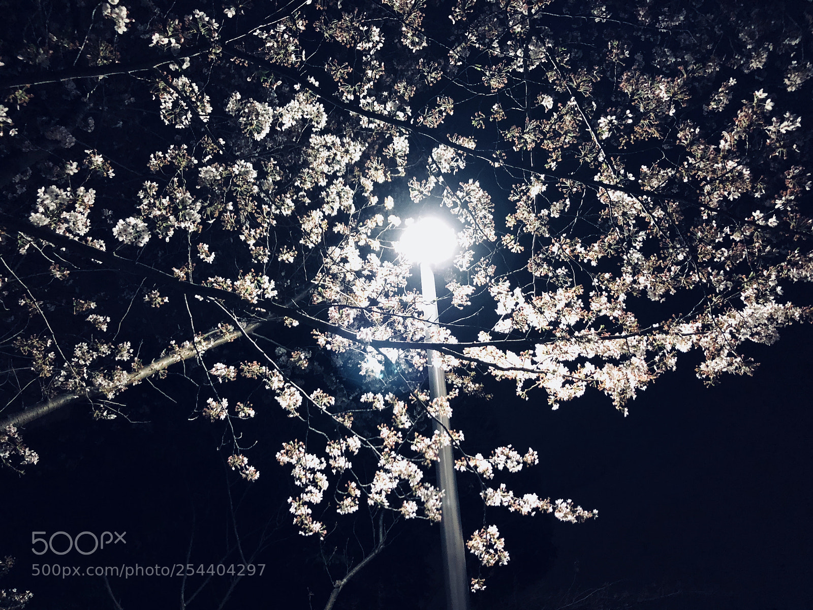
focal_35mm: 28
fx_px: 658
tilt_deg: +37.5
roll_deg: +3.5
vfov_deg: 49.7
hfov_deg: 63.4
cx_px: 406
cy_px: 305
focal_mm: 3.99
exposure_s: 1/4
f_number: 1.8
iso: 80
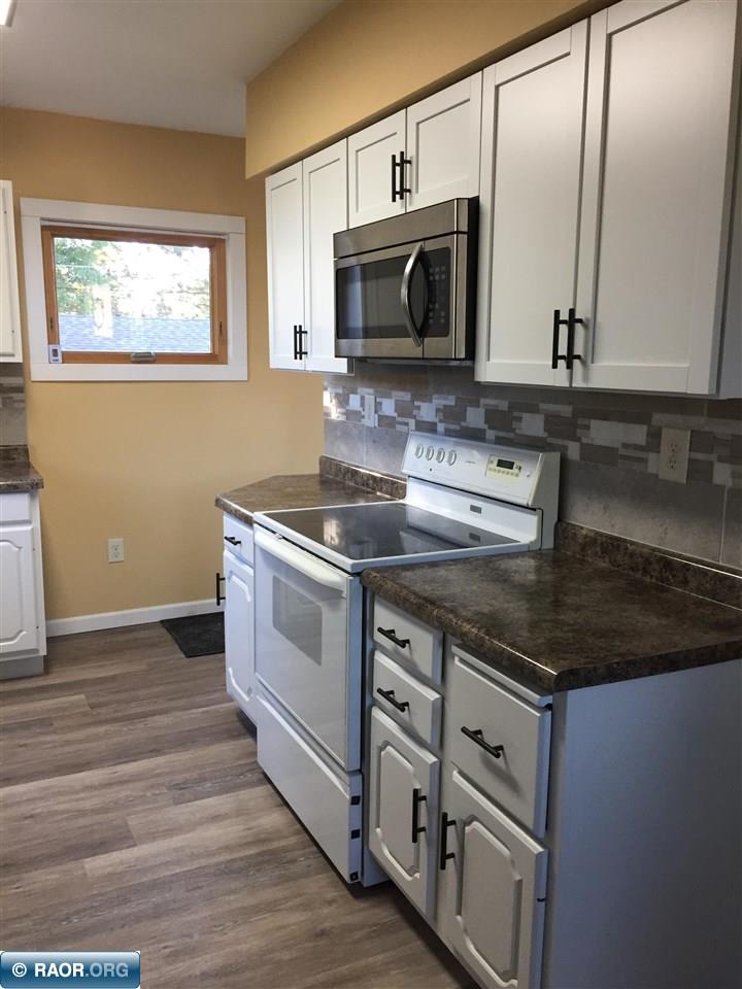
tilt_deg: -9.9
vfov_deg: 61.7
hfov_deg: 48.2
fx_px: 829
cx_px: 371
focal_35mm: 29
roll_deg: +0.0
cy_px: 494
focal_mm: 4.15
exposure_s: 1/30
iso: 50
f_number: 2.2
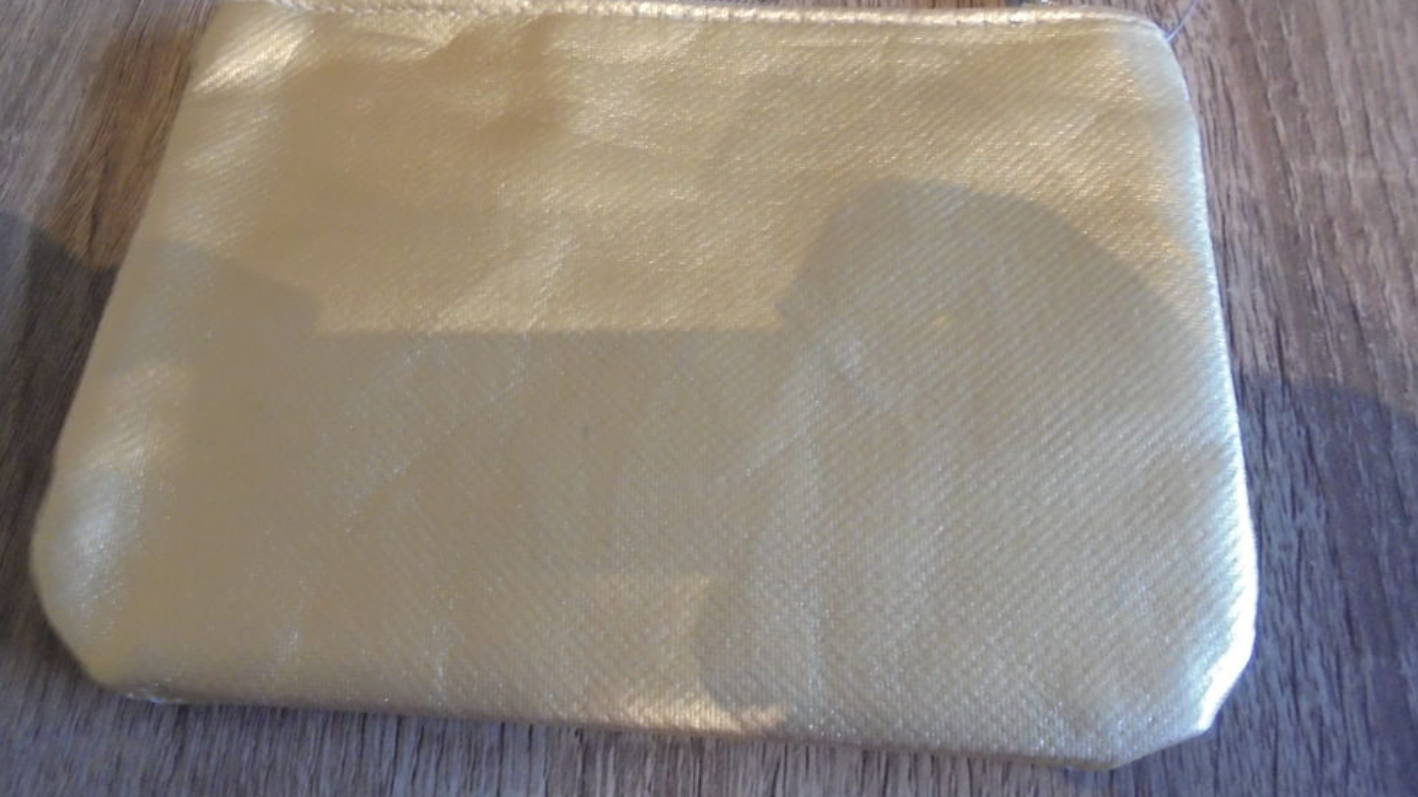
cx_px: 698
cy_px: 364
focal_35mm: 29
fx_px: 1090
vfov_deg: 40.1
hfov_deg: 66.1
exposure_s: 1/30
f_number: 3.5
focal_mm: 4.6
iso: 400
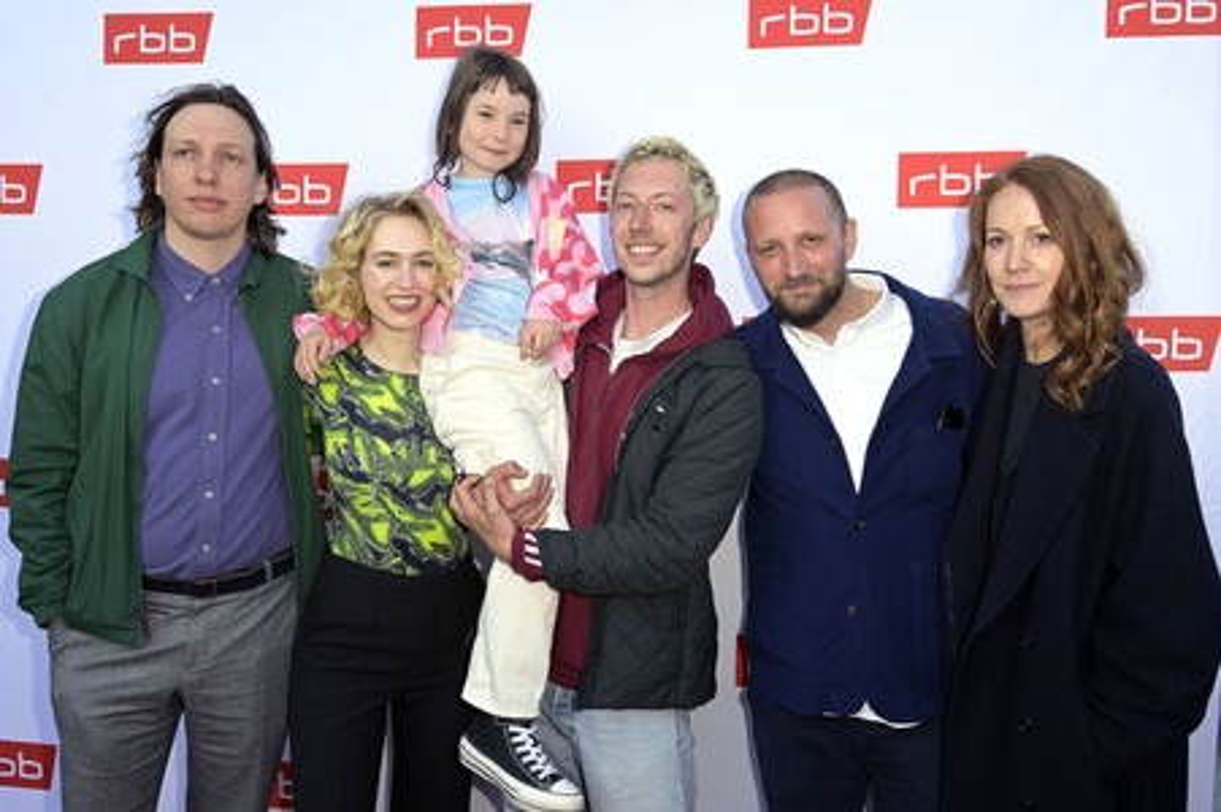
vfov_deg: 44.9
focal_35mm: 29
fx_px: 983
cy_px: 406
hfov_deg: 63.7
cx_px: 610
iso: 640
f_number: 5.6
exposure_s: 1/250
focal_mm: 29
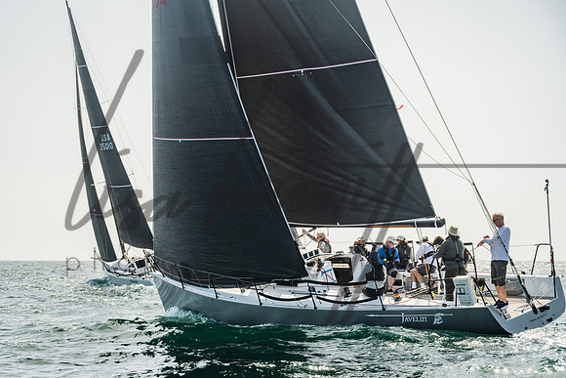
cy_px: 205
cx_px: 253
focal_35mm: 83
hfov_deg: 24.4
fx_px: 1306
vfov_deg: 16.5
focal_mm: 74
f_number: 6
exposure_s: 1/800
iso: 320
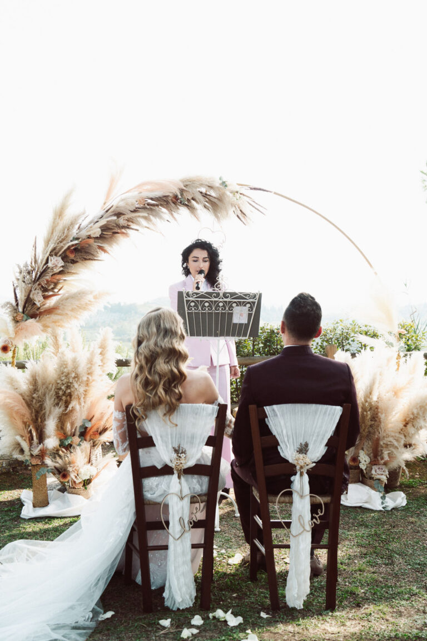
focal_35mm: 43
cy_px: 320
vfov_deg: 45.4
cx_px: 214
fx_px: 765
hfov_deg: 31.2
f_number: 5
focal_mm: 43
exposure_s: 1/500
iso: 500
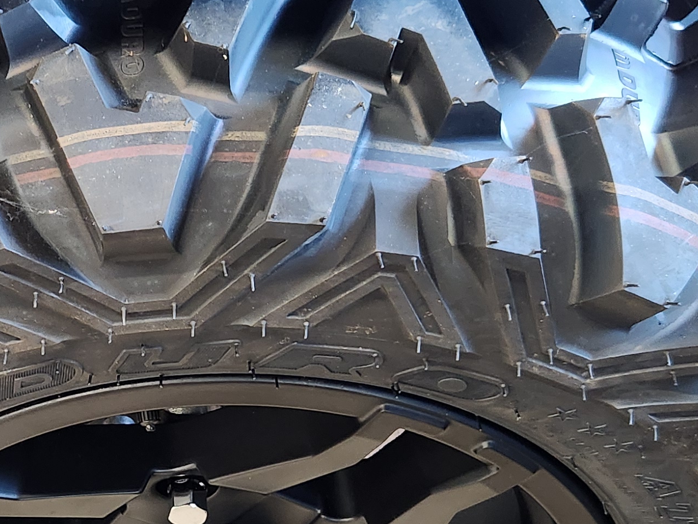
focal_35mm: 72
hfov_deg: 26.7
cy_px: 407
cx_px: 171
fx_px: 1452
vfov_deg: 20.2
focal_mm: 5.4
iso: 400
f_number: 1.8
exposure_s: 1/120
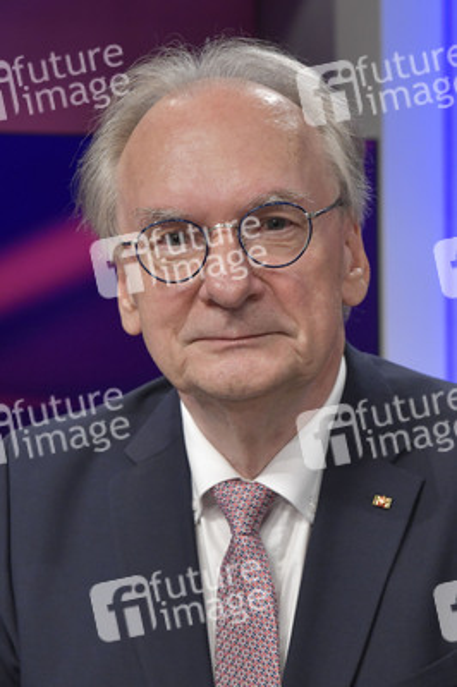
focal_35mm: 48
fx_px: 916
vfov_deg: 41.1
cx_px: 228
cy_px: 344
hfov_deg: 28.0
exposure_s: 1/200
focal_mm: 48
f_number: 6.3
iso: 2500
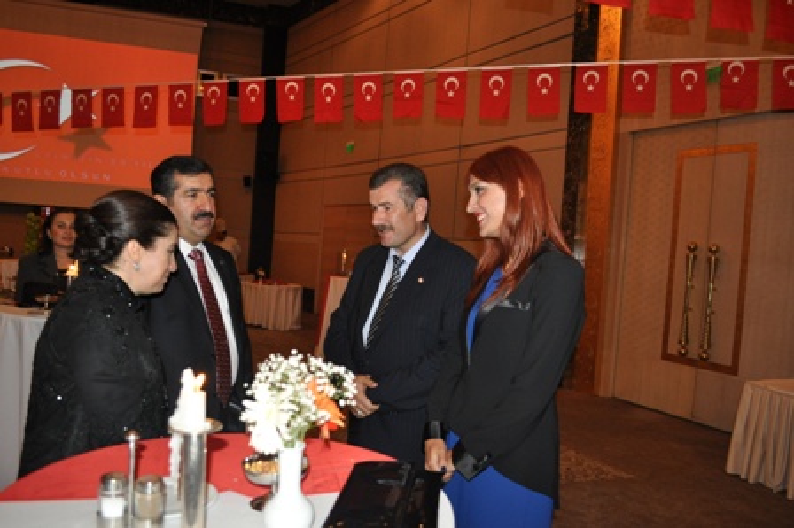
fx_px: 661
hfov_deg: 62.0
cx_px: 397
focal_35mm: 30
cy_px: 264
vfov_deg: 43.5
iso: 800
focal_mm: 20
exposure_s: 1/60
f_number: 3.8
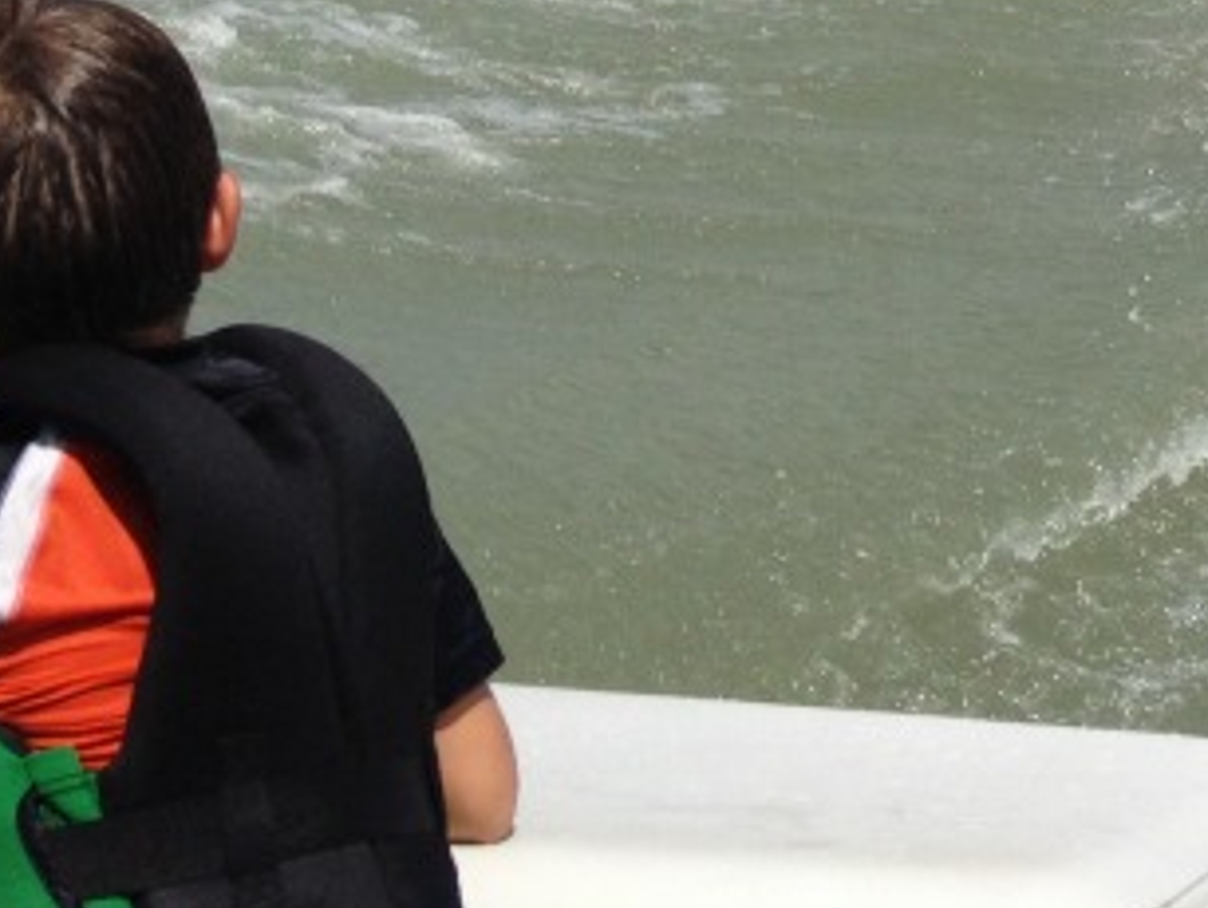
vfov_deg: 12.0
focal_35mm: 117
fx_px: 4086
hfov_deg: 16.1
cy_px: -493
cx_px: 1461
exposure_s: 1/3067
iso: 50
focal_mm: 4.28
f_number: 2.4
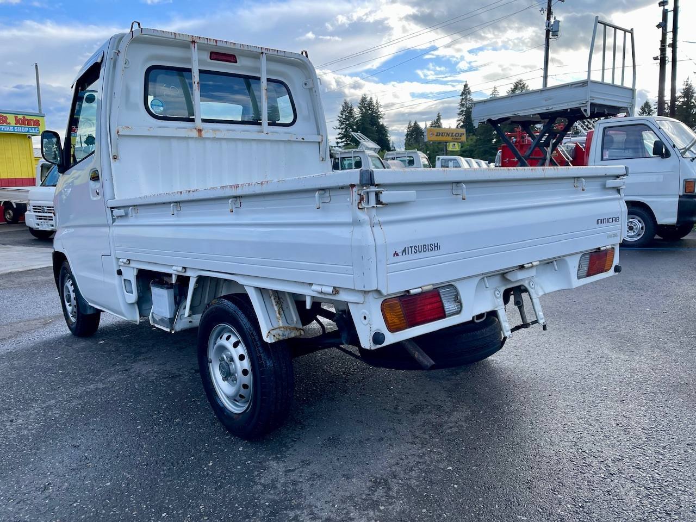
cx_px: 348
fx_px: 503
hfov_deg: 69.4
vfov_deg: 54.9
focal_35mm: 25
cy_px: 261
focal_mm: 5.1
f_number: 1.6
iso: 32
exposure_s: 1/740
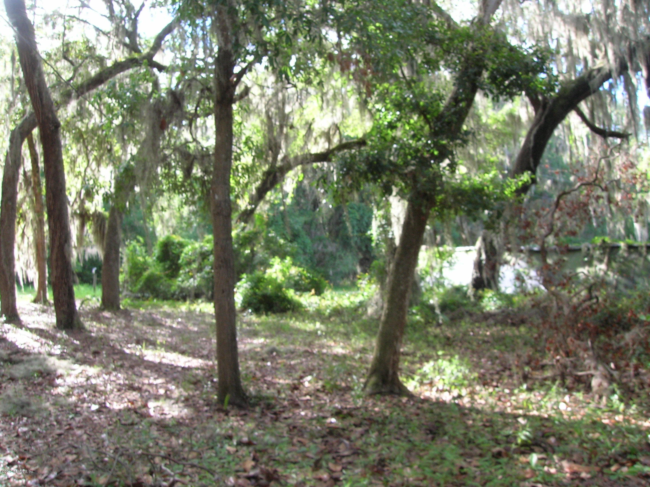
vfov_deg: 41.7
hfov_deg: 54.0
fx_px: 638
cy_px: 244
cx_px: 325
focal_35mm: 34
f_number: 4.9
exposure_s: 1/23.1
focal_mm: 5.7
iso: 50
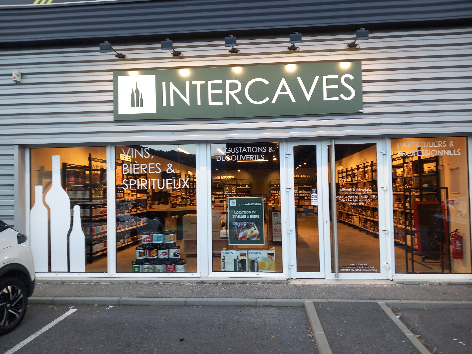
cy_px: 177
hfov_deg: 65.3
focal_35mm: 27
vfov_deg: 51.4
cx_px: 236
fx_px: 368
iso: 50
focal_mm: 4
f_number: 1.8
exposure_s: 1/50
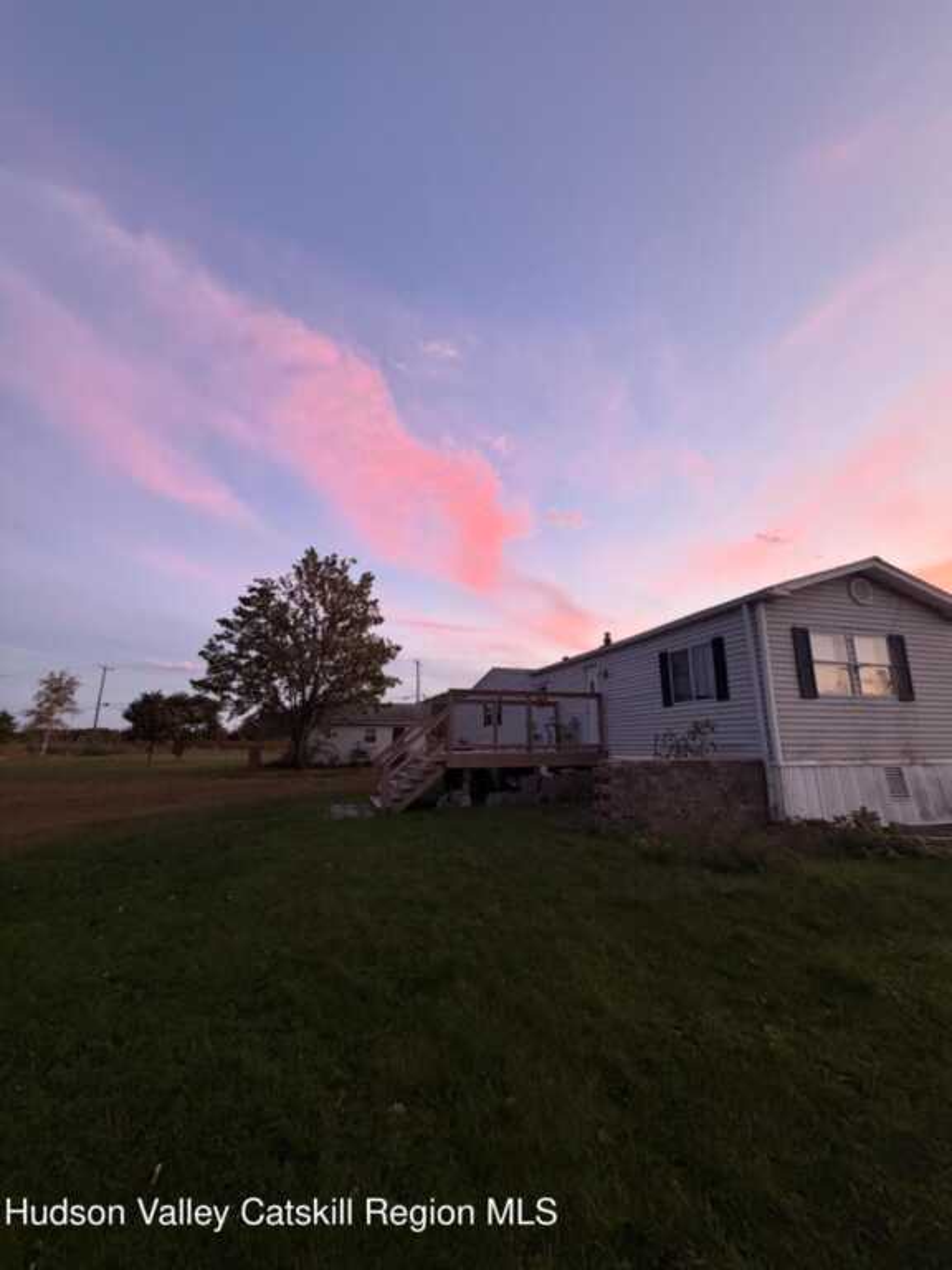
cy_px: 635
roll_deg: -1.1
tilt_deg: +13.1
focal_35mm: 14
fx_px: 513
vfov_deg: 102.1
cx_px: 476
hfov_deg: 85.7
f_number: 2.2
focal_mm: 2.22
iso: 400
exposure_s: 1/60
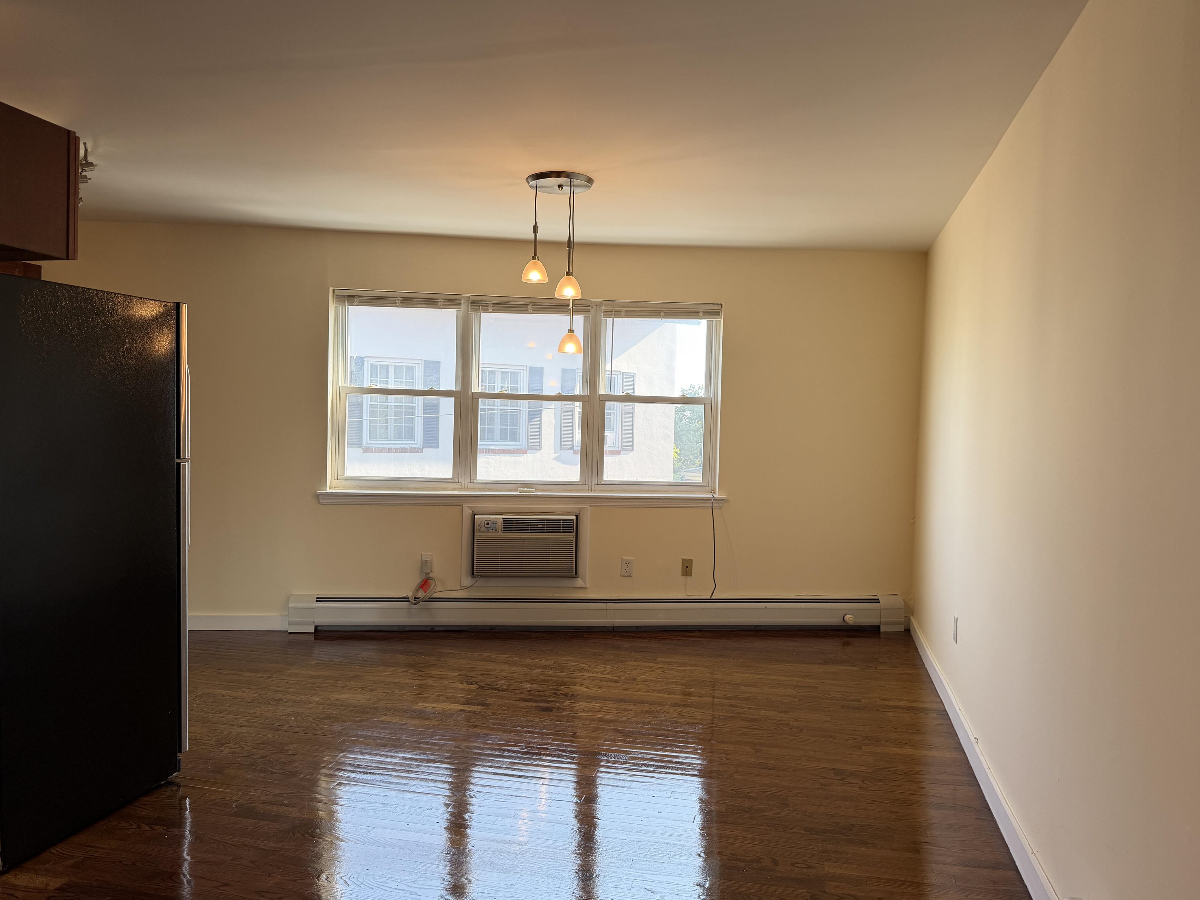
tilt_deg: -2.5
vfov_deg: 54.9
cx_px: 613
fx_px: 867
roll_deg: -1.3
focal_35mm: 25
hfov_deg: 69.4
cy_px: 455
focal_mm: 6.76
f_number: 1.78
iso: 80
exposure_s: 1/170
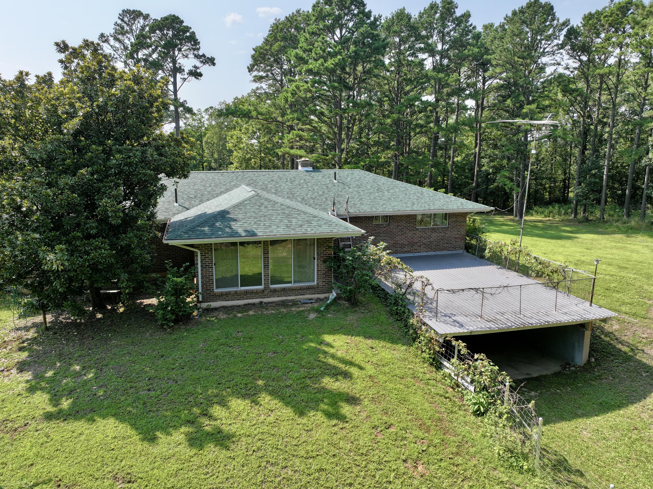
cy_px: 241
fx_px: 471
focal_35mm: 25
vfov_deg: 54.8
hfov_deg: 69.4
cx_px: 314
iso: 340
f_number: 2.8
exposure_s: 1/3200
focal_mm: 12.29
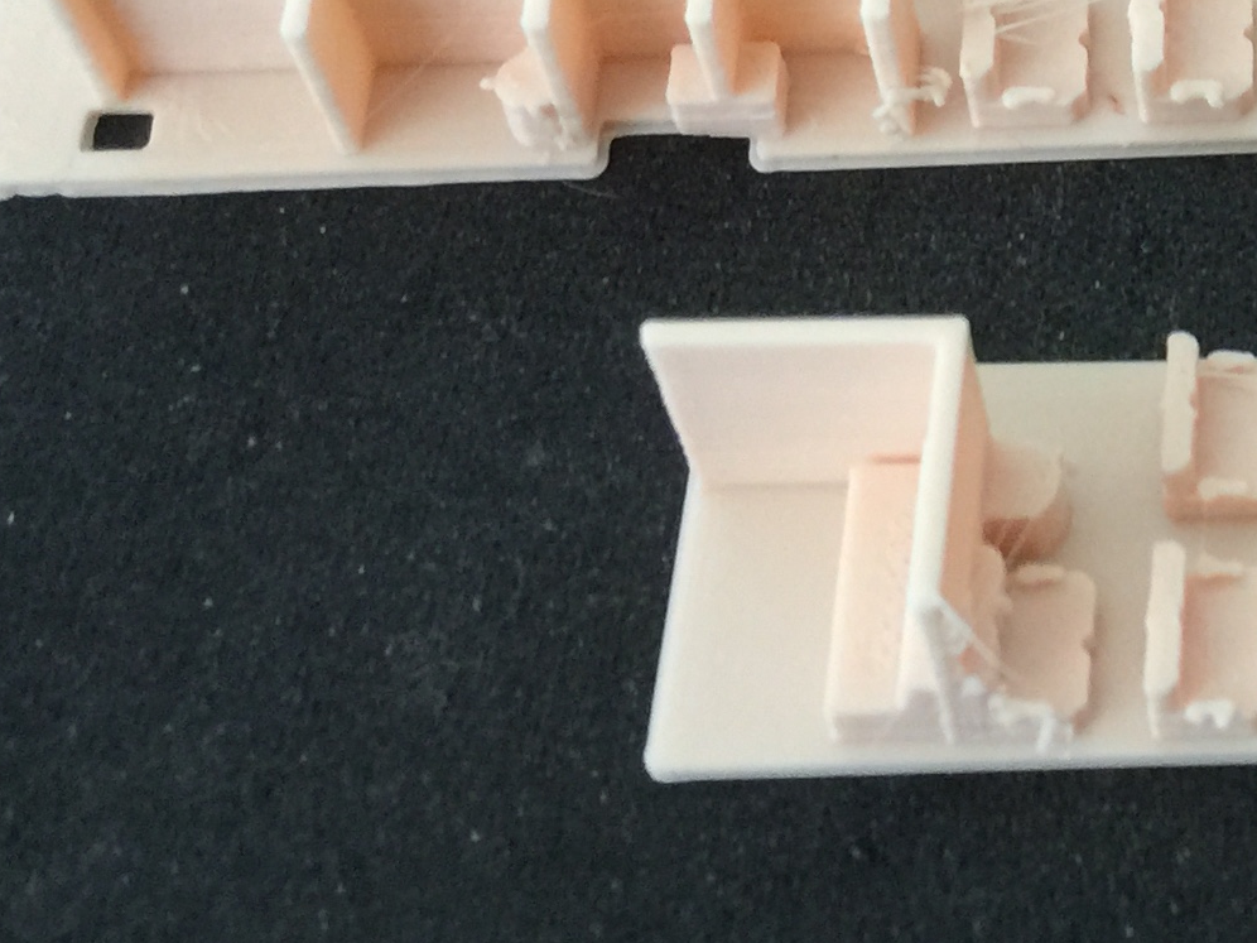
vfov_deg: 15.1
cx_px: 1915
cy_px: -153
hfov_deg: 18.2
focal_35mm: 95
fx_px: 3450
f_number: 2.2
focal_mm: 4.15
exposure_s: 1/15
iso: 64
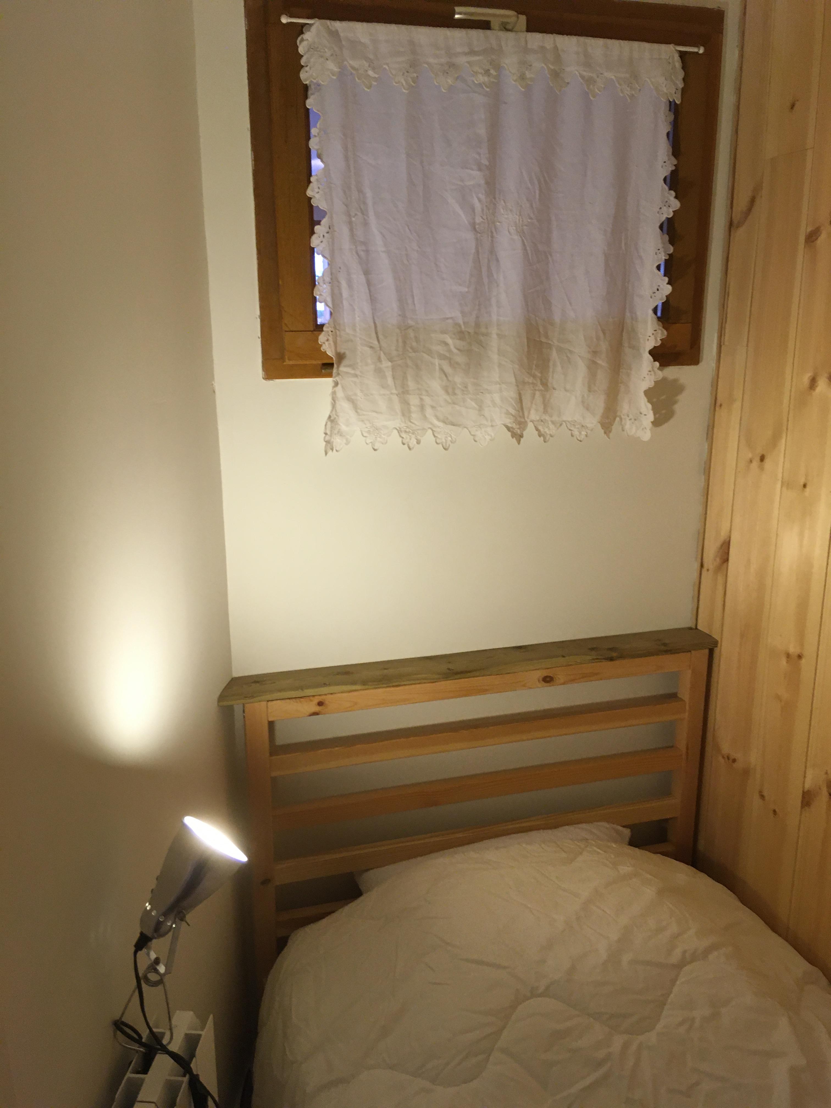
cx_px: 416
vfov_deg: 61.7
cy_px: 554
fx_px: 928
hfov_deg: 48.2
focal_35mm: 29
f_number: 2.2
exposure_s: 1/33
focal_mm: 4.15
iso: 125
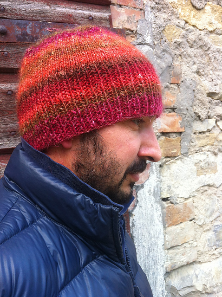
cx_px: 111
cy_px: 148
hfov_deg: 40.6
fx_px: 300
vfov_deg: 52.7
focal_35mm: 35
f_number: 2.8
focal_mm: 3.85
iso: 80
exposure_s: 1/60
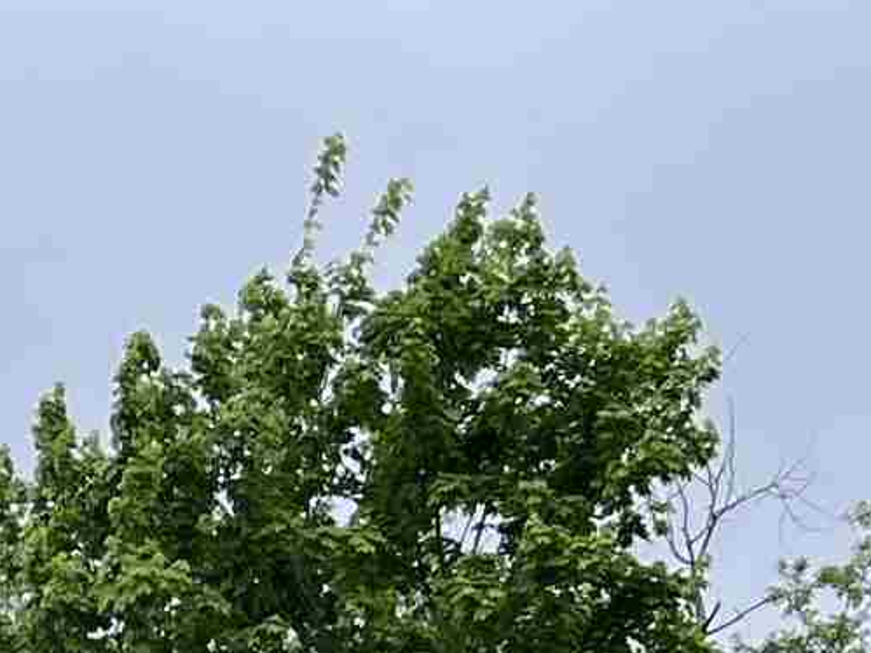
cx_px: -283
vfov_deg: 7.9
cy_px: 1980
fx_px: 4025
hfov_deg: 12.0
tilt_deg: -4.3
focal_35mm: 160
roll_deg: +0.3
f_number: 1.6
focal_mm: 5.1
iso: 50
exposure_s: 1/1647
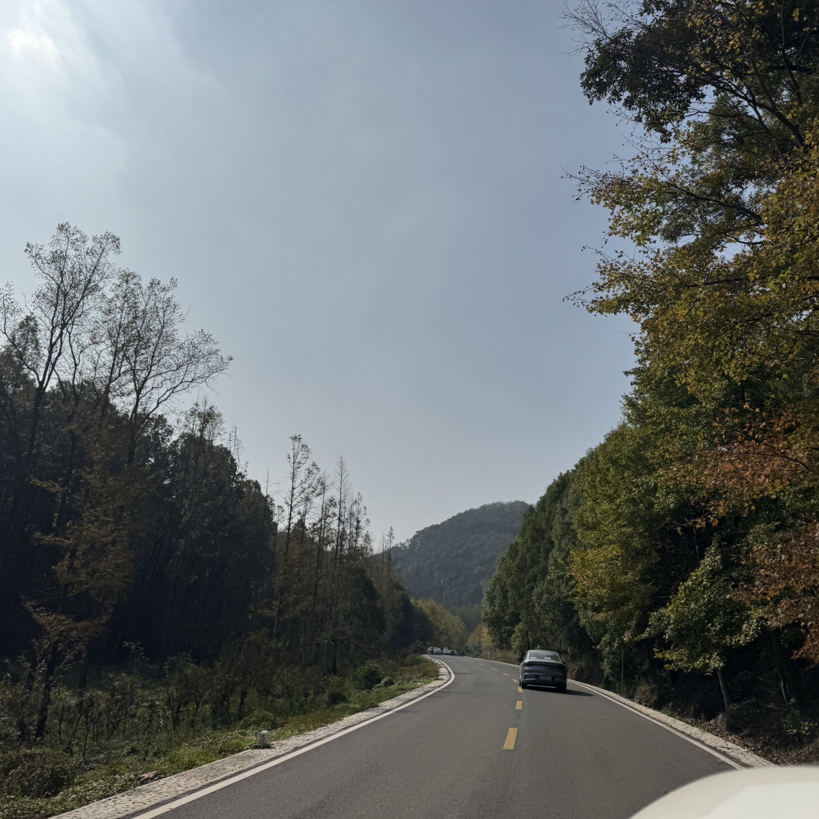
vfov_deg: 55.1
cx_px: 414
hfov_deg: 55.6
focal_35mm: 29
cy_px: 320
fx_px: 776
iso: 64
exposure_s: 1/20000
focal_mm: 6.76
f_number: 1.78
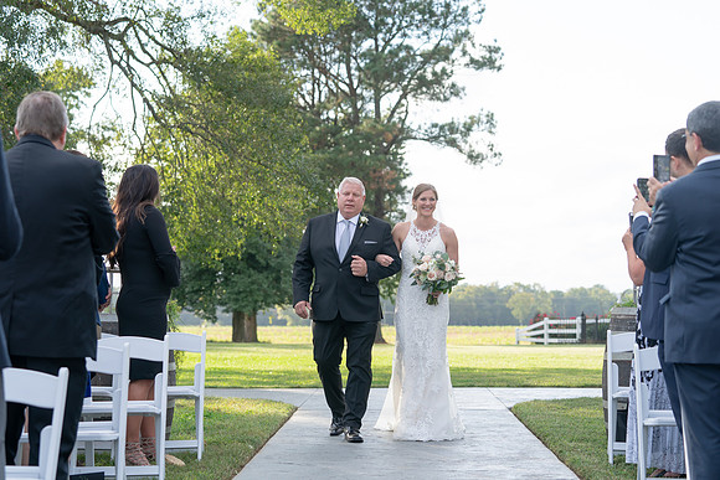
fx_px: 1411
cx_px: 360
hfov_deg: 28.6
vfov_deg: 19.3
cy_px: 240
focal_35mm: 71
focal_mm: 70
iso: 50
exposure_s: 1/320
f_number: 4
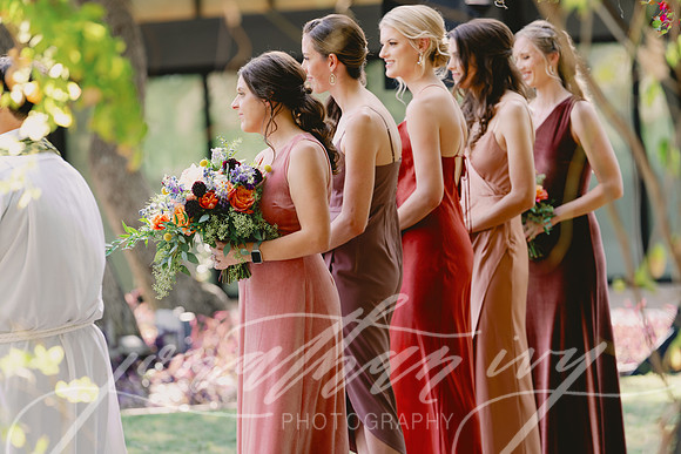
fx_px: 3784
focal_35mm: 200
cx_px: 340
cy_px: 227
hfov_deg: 10.3
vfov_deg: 6.9
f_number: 4
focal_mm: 200
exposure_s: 1/125
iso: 200
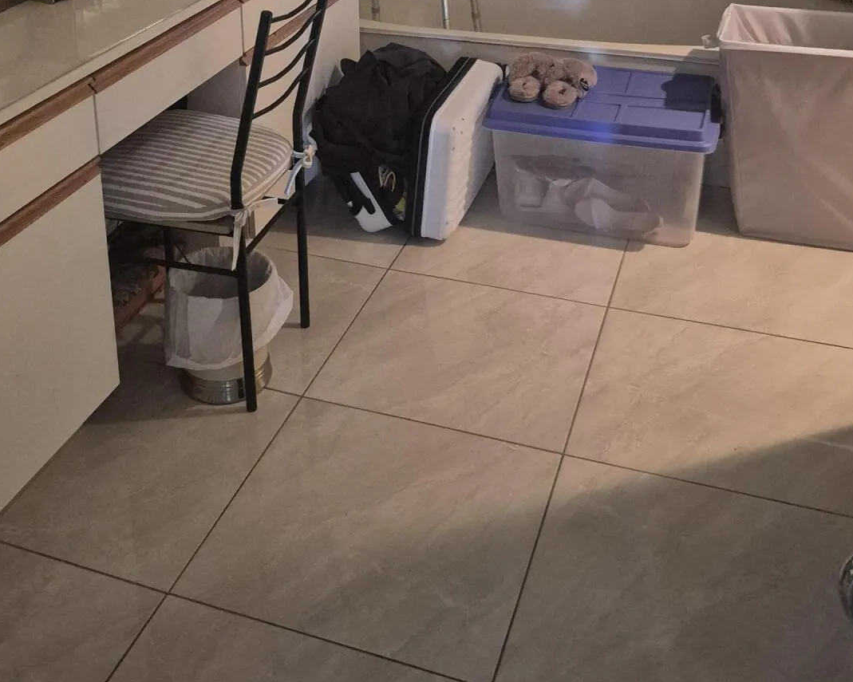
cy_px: -6
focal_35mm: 42
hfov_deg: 43.7
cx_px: 353
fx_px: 1060
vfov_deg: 32.7
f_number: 1.8
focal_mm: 5.4
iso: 1250
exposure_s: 1/60
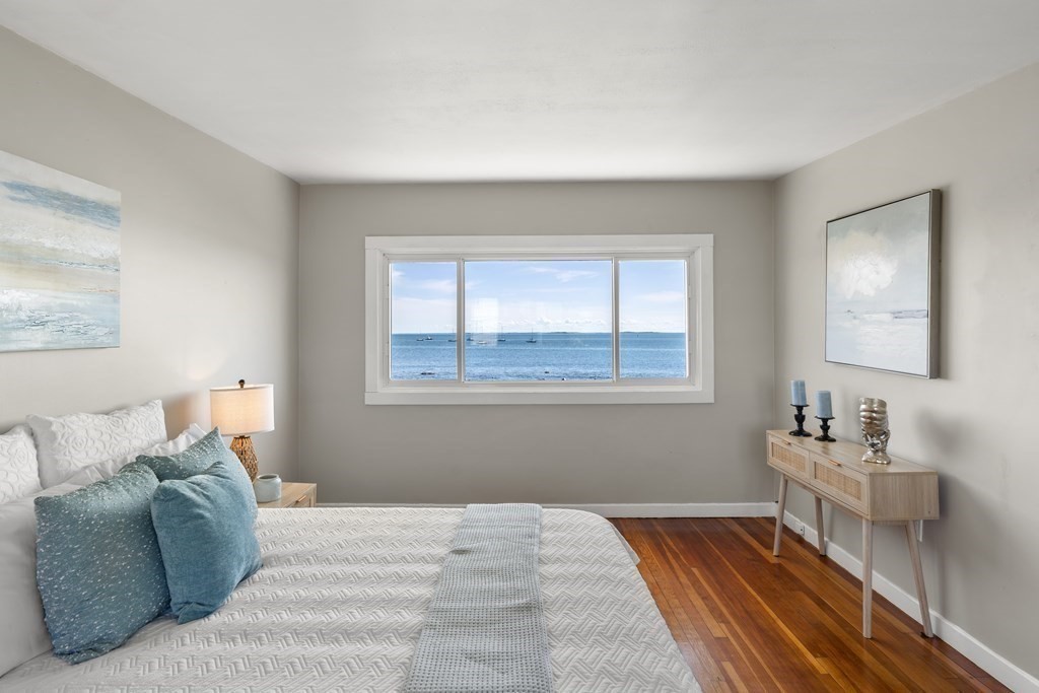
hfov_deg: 90.0
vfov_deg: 67.4
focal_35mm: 18
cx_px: 520
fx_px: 520
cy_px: 346
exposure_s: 1/5
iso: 100
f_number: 8
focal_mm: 18
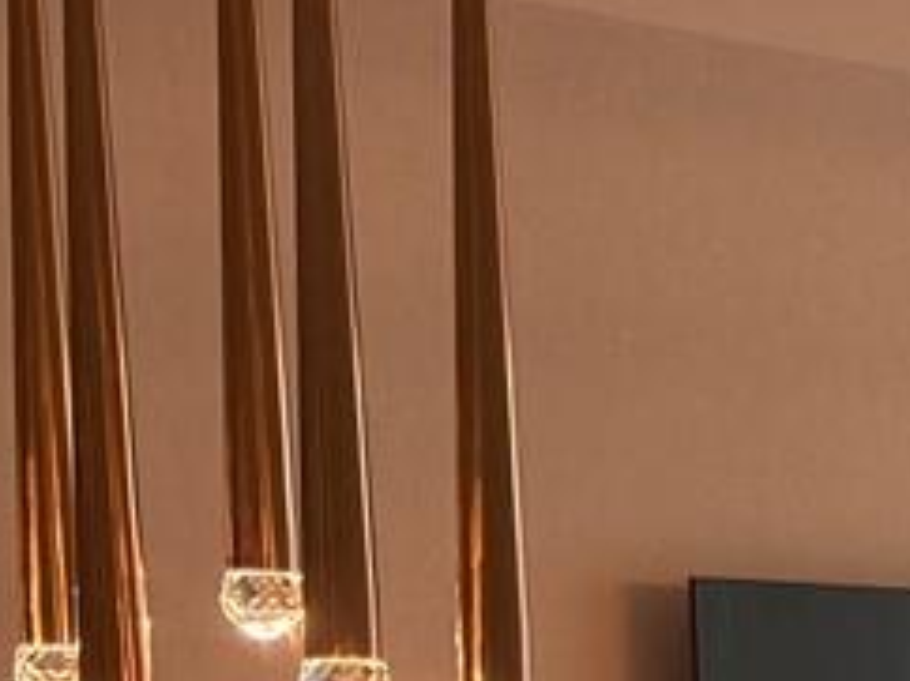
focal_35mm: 159
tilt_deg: -6.9
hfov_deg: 9.9
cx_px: 2561
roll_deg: -1.4
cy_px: 1260
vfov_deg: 8.9
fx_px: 4176
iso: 80
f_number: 1.78
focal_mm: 6.76
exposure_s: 1/120
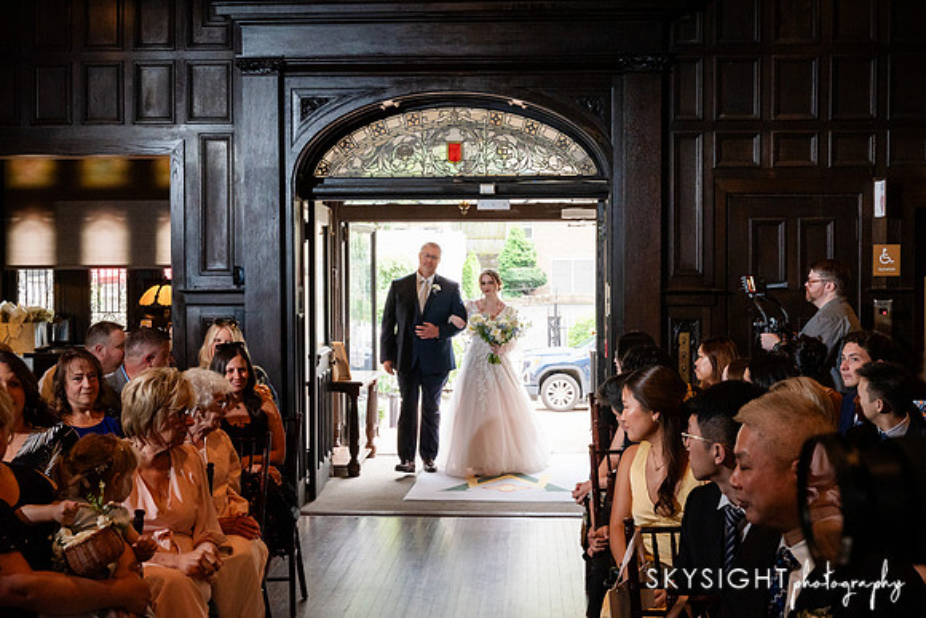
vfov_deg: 27.9
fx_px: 1242
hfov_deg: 40.9
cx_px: 463
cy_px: 309
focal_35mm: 48
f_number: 10
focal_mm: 48
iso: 3200
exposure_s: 1/200
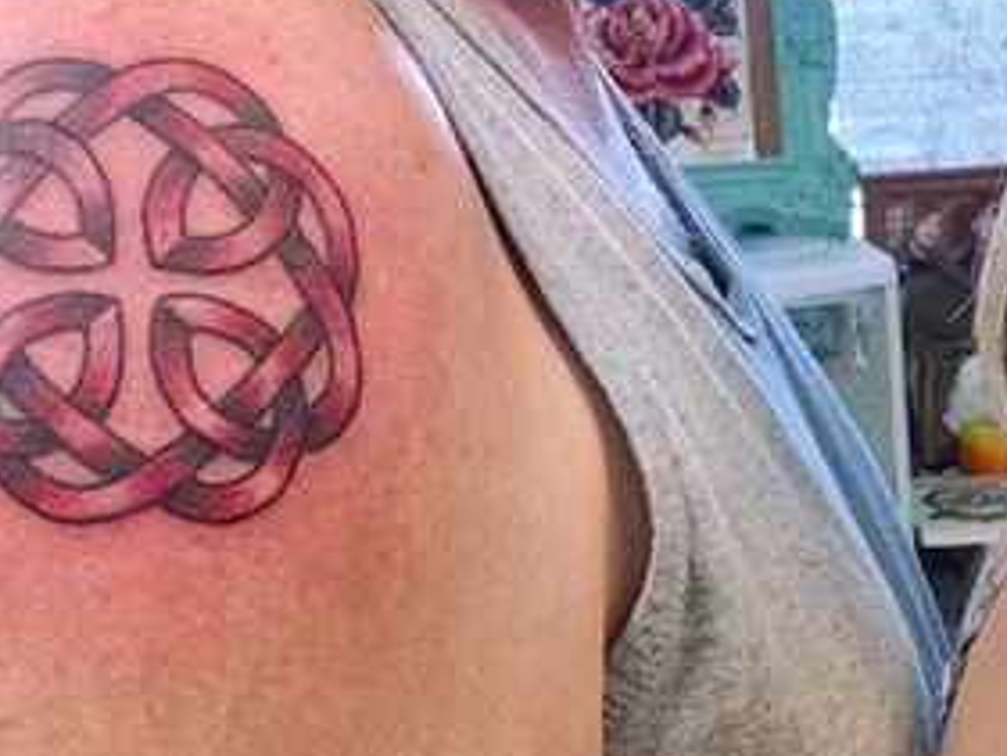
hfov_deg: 26.9
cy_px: 487
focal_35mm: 71
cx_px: 788
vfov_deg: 20.7
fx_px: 2066
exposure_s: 1/15
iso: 250
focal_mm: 2.18
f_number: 2.4
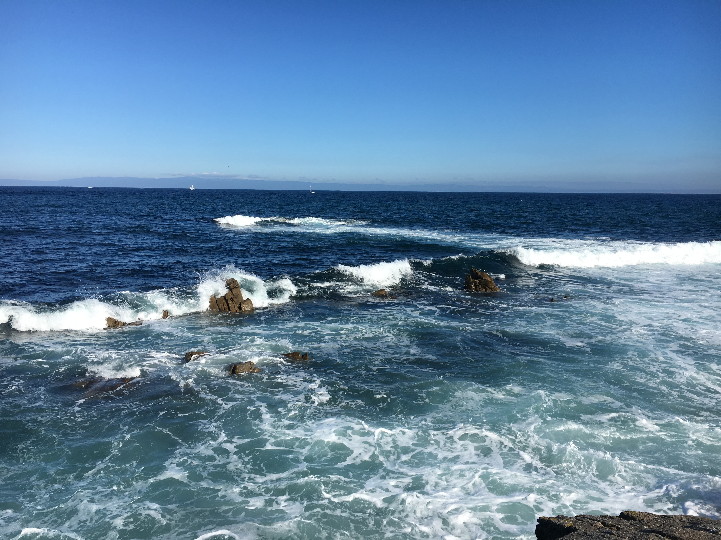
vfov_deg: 48.2
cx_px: 360
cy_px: 270
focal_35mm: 29
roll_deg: -1.0
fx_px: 604
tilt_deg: -7.6
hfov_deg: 61.7
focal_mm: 4.15
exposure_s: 1/2137
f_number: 2.2
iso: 25
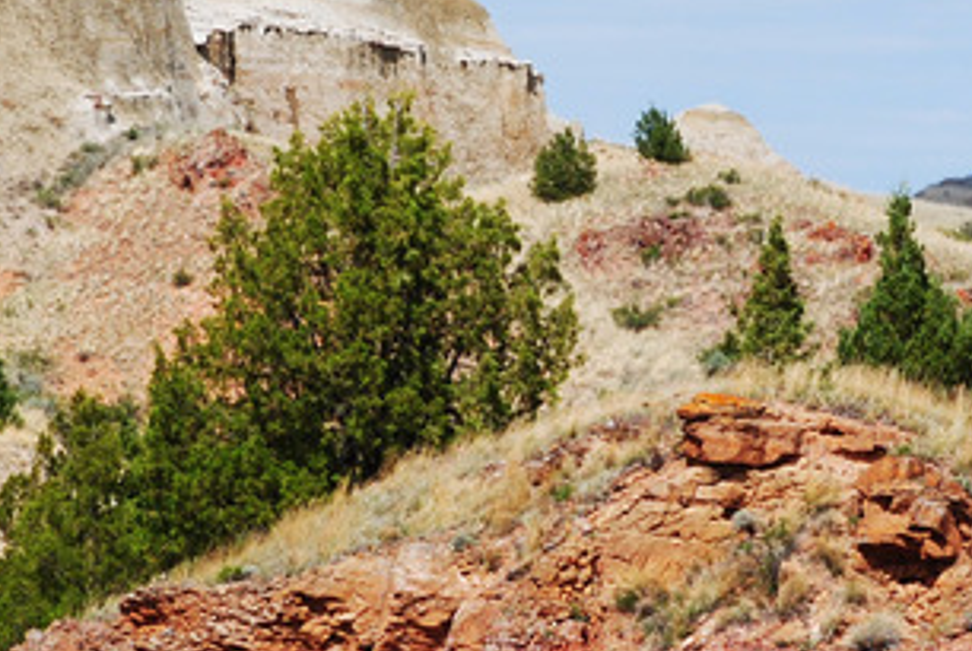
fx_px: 14574
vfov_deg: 2.6
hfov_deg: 3.8
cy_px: 354
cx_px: 599
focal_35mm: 539
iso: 125
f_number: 10
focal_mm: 110
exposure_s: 1/250
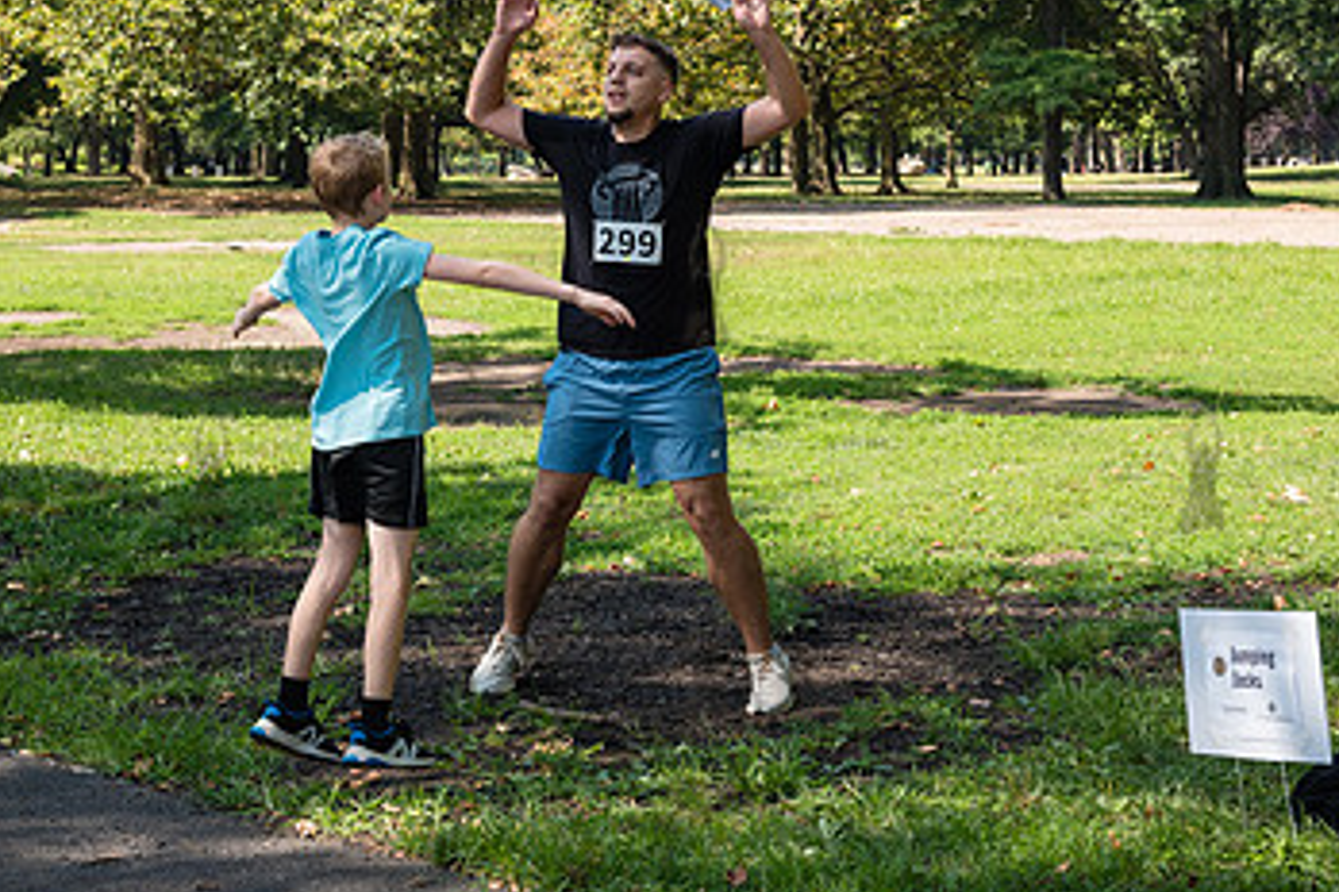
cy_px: 279
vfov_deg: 17.0
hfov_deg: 25.4
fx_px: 2975
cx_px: 704
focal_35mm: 80
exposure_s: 1/640
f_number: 5
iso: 400
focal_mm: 48
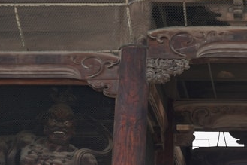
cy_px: 161
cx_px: 307
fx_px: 850
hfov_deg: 15.8
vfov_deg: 11.0
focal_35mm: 124
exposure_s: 1/125
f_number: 5.6
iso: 100
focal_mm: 34
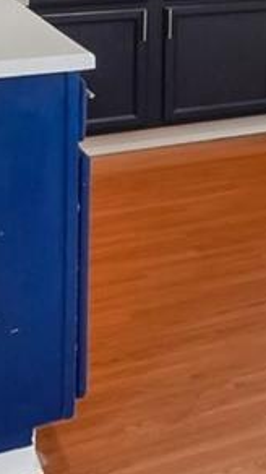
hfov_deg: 8.8
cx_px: 978
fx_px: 1080
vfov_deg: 22.3
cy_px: -135
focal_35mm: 86
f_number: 8
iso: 800
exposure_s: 1/25
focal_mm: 10
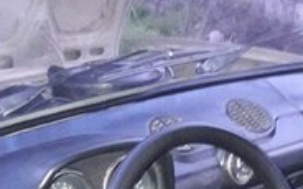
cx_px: 152
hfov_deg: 25.8
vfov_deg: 13.9
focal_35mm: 80
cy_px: 371
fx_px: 661
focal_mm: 3.7
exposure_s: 1/17
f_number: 1.9
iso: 640
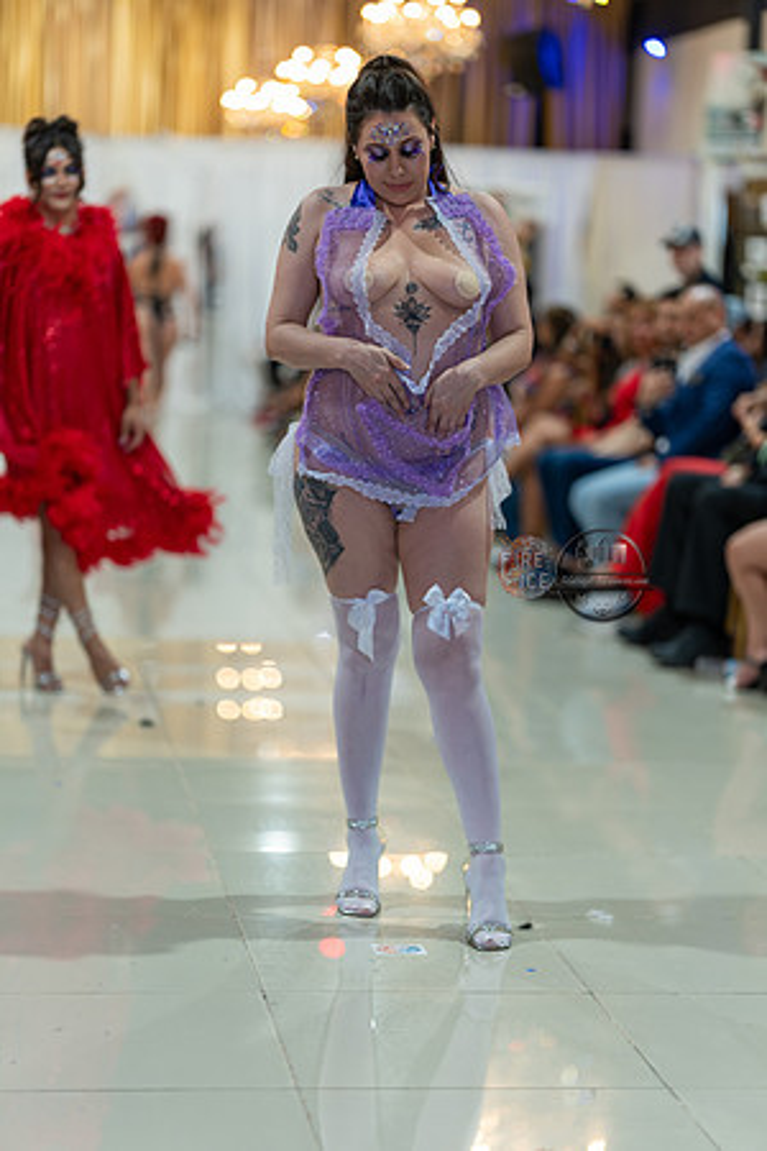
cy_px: 576
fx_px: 2716
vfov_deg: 23.9
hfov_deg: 16.1
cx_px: 384
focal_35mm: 85
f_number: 1.4
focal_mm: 85
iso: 160
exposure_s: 1/160
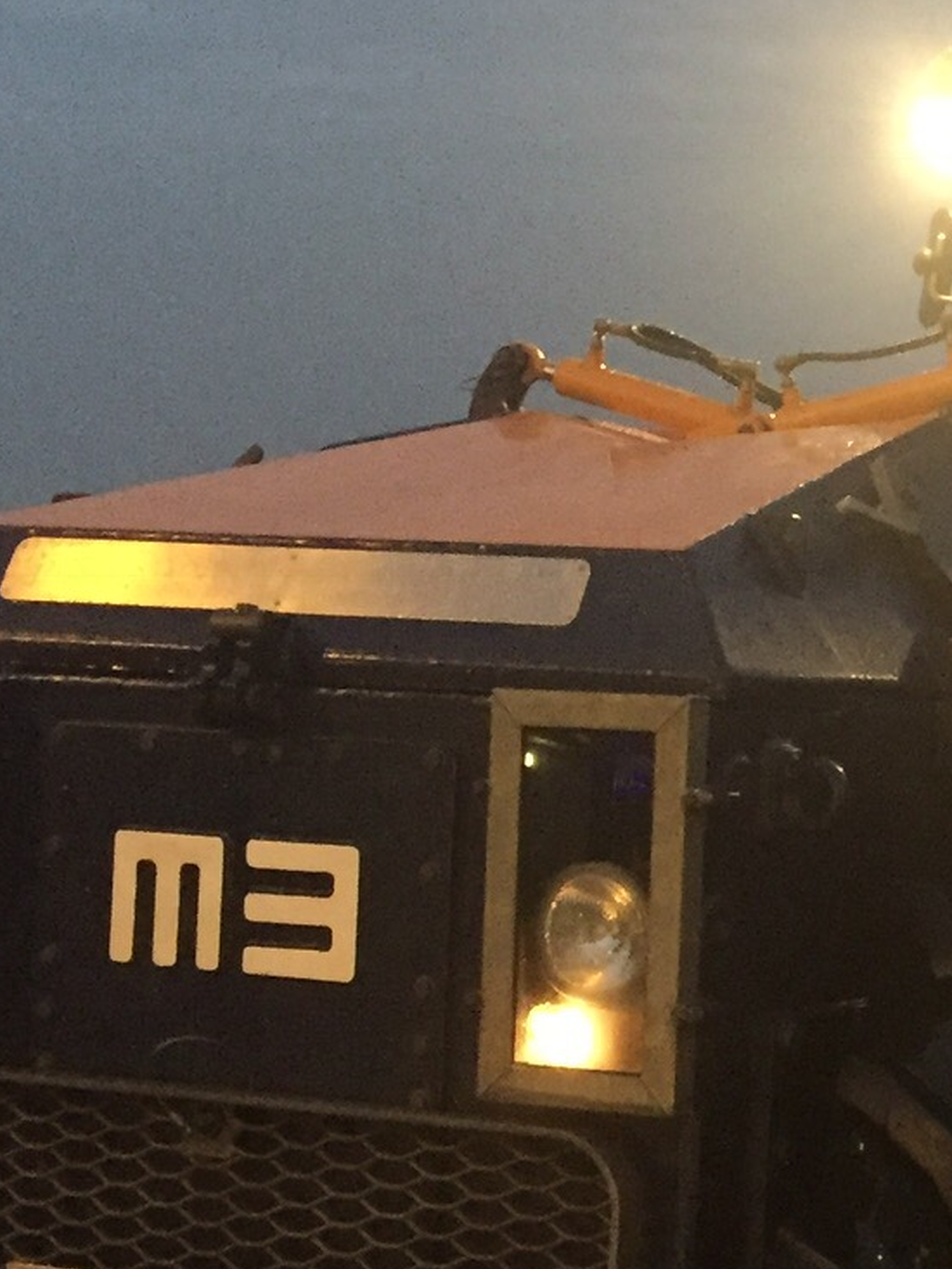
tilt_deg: -10.4
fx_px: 2969
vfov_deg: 24.1
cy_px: 796
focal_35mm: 81
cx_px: 1314
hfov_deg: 16.9
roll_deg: +1.4
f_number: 2.2
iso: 400
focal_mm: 4.15
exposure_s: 1/17
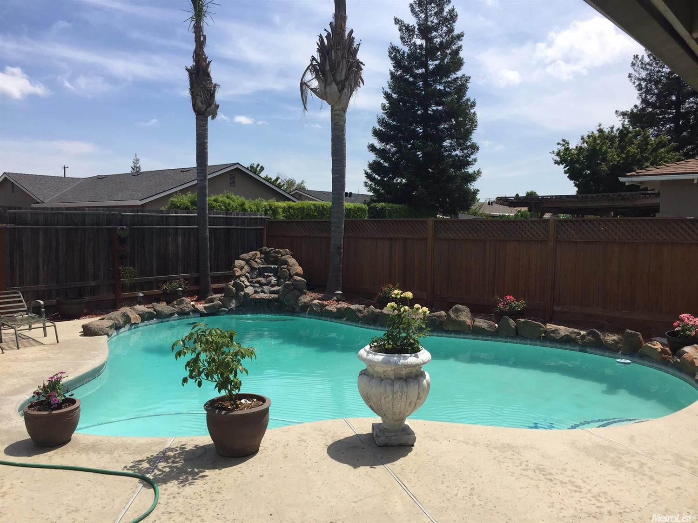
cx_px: 349
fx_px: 585
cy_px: 262
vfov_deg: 48.2
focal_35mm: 29
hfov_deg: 61.7
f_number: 2.2
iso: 32
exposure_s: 1/2198
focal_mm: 4.15
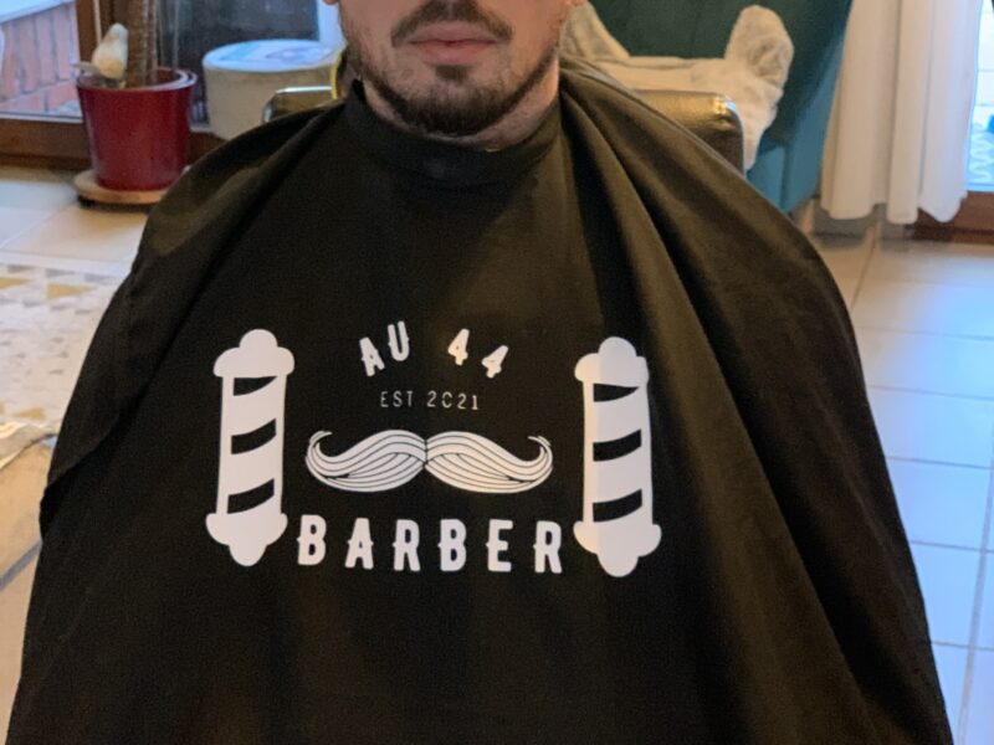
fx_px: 1493
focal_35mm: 52
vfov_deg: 28.0
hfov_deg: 36.8
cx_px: 497
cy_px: 372
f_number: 2.4
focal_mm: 6
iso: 500
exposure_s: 1/33
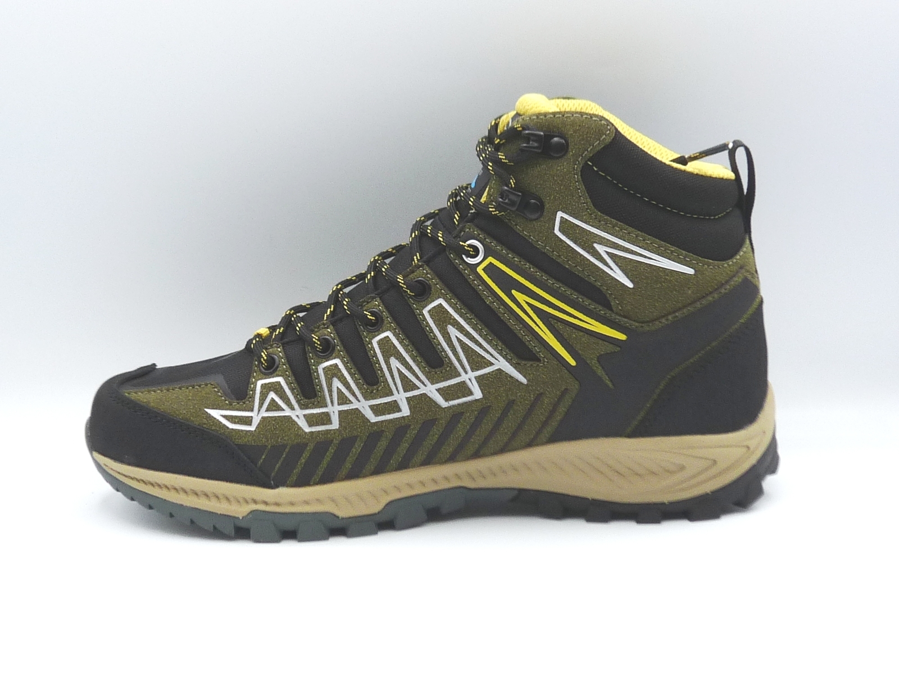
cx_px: 450
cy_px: 337
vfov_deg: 30.3
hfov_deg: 39.7
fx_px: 1247
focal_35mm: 48
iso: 100
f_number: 4
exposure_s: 1/160
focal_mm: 4.8
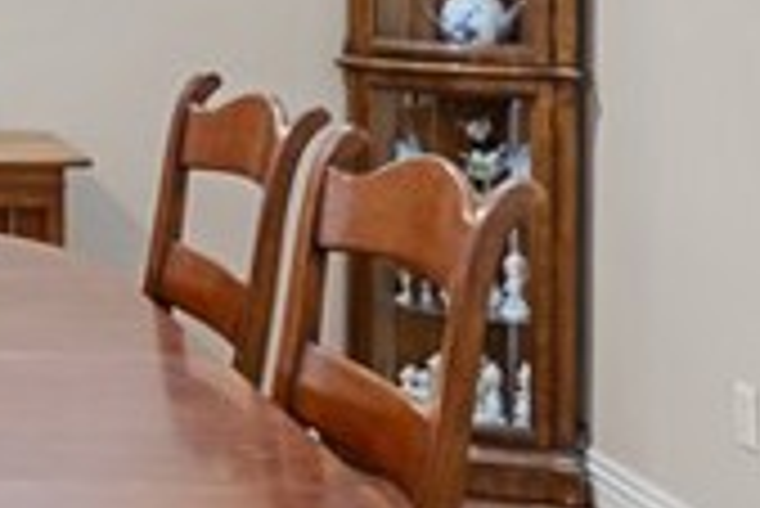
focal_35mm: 91
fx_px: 1923
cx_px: -261
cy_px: -106
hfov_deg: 20.2
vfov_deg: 14.6
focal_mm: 15
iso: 100
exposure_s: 1.6
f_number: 9
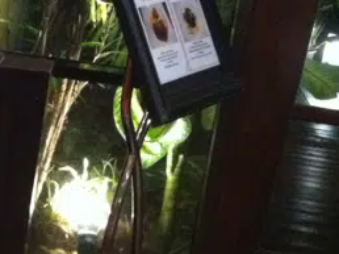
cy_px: 92
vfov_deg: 12.7
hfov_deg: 16.0
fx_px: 1135
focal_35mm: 116
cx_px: -113
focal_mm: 3.85
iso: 1000
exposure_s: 1/15
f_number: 2.8
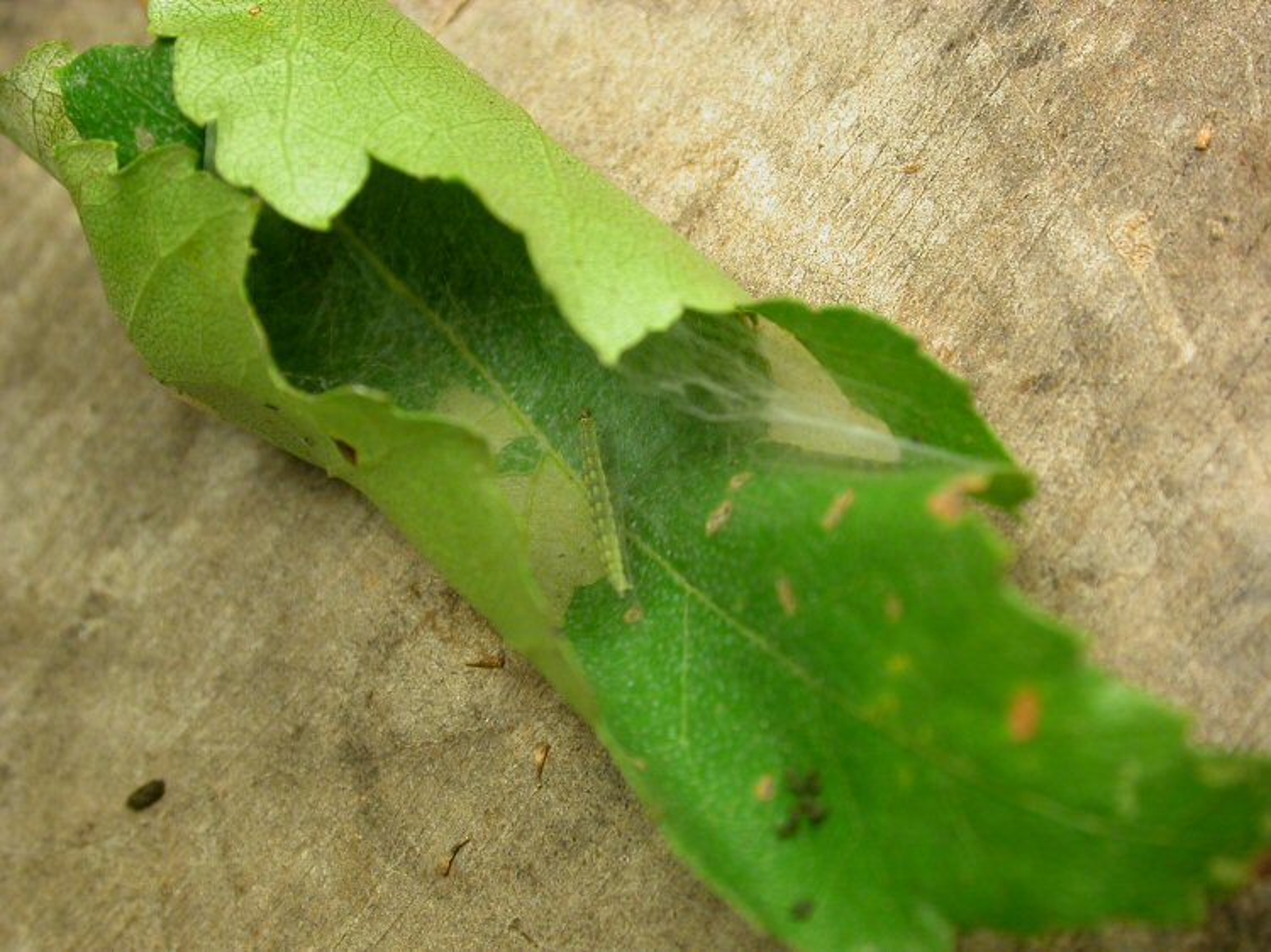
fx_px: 2679
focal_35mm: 73
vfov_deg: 20.2
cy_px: 476
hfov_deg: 26.7
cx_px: 636
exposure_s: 1/67
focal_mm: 15.1
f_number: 3.8
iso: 100
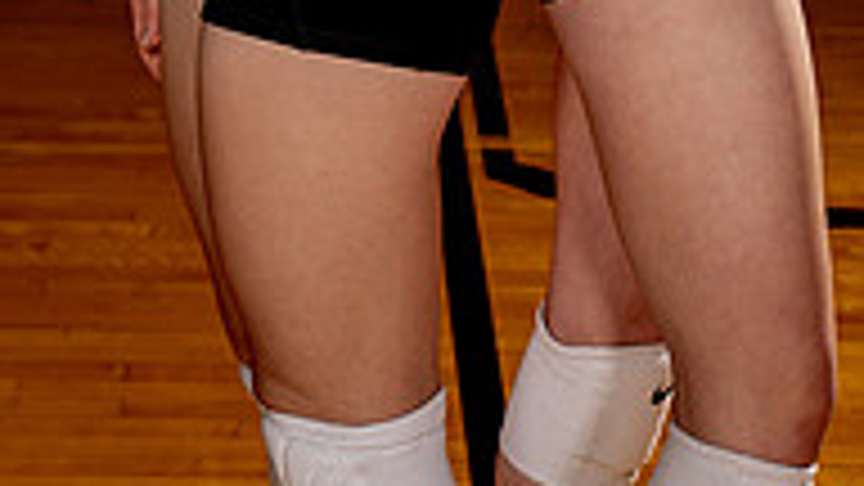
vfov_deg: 7.9
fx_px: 3368
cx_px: 482
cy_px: -508
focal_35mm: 147
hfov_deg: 14.6
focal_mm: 60
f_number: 5.6
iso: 100
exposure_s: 1/250
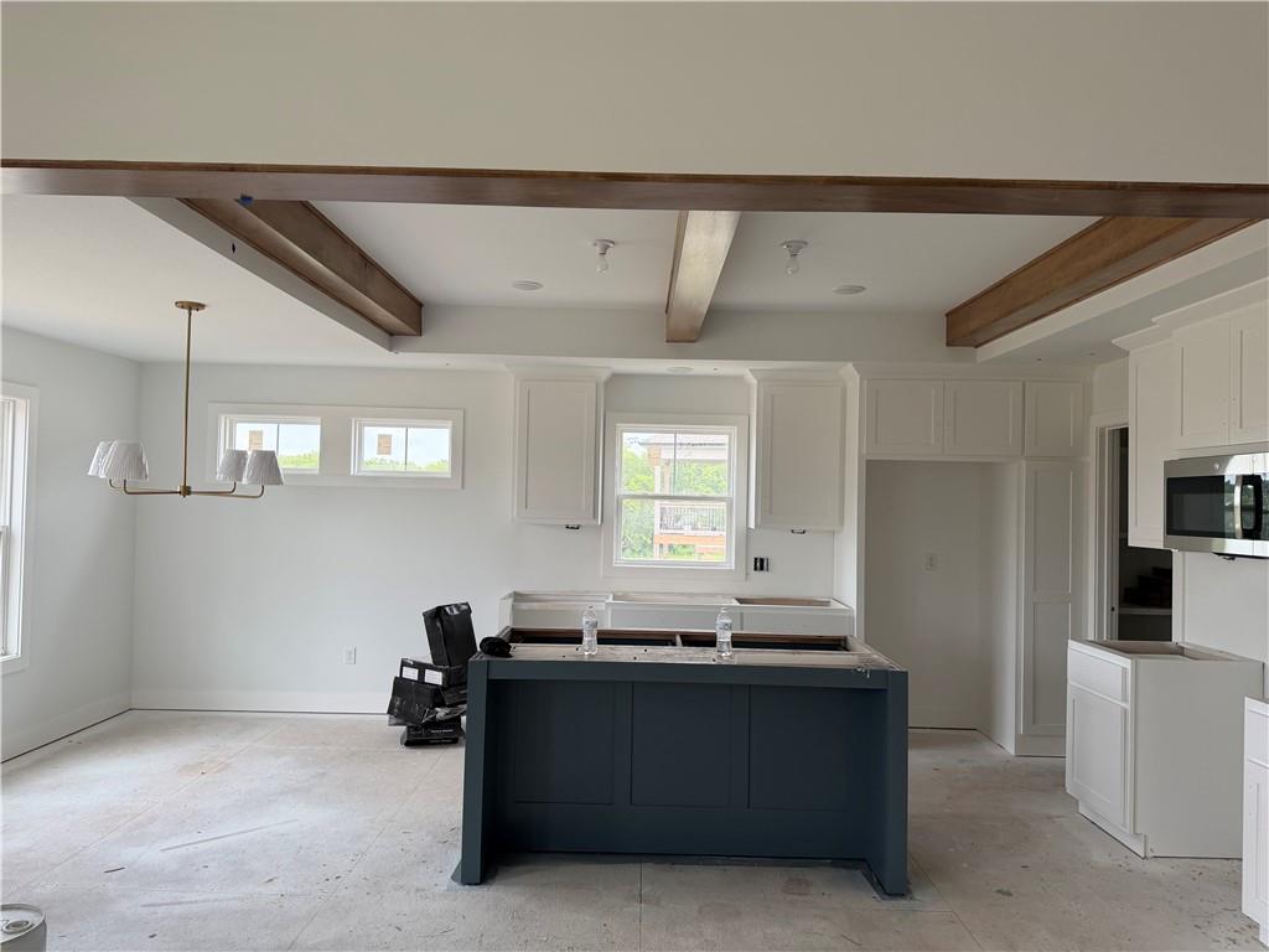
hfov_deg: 71.6
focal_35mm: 24
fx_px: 880
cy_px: 476
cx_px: 634
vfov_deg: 56.8
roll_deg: -1.9
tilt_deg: +0.7
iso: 100
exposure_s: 1/336
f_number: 1.78
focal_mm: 6.76
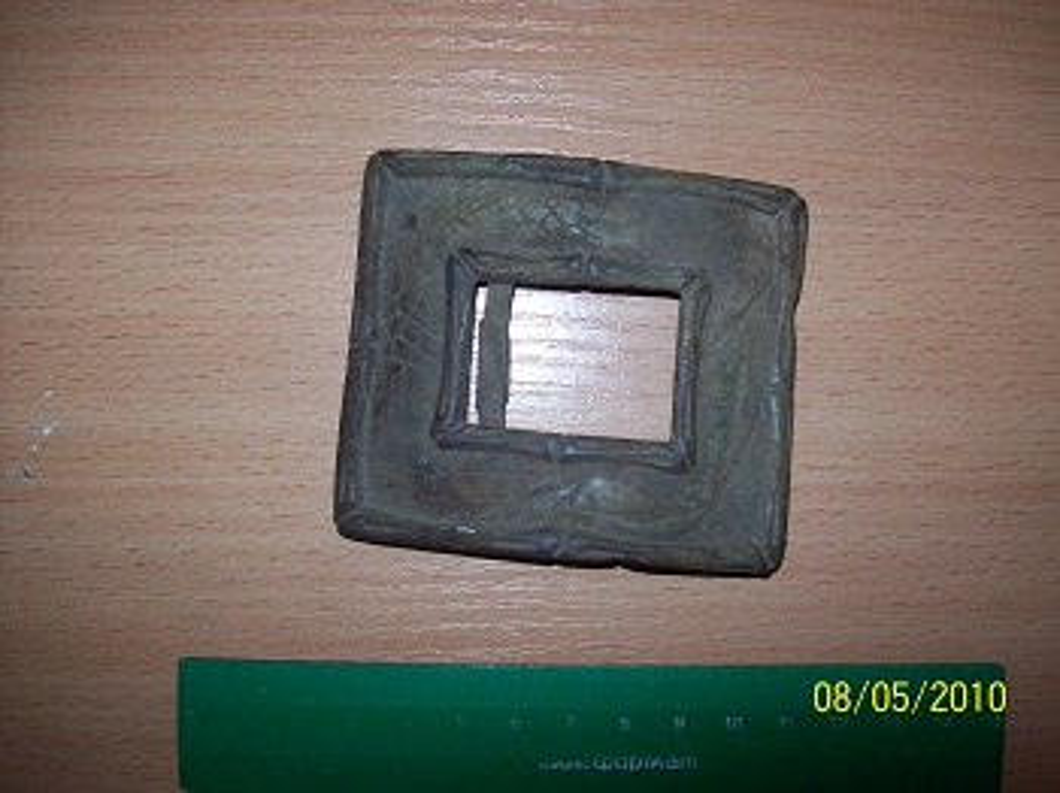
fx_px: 1102
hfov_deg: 51.4
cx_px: 530
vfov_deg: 39.6
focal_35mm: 36
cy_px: 396
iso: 80
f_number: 2.7
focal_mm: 6
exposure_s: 1/64
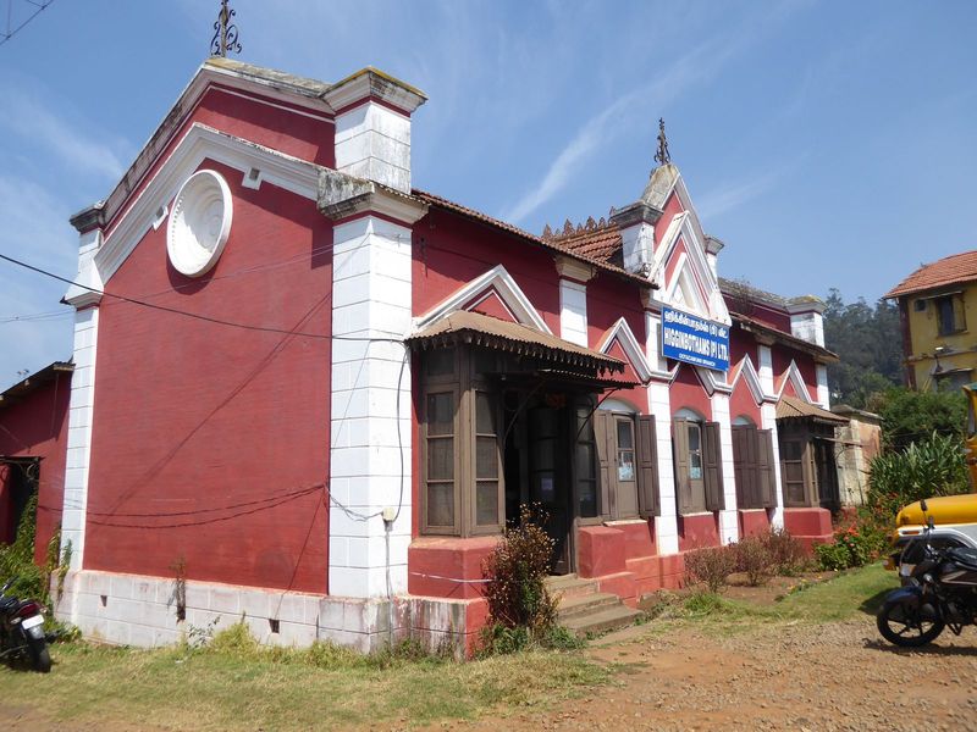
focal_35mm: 29
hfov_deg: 61.7
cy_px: 366
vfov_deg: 48.2
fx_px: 818
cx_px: 488
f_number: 3.5
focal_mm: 5
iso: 80
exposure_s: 1/800
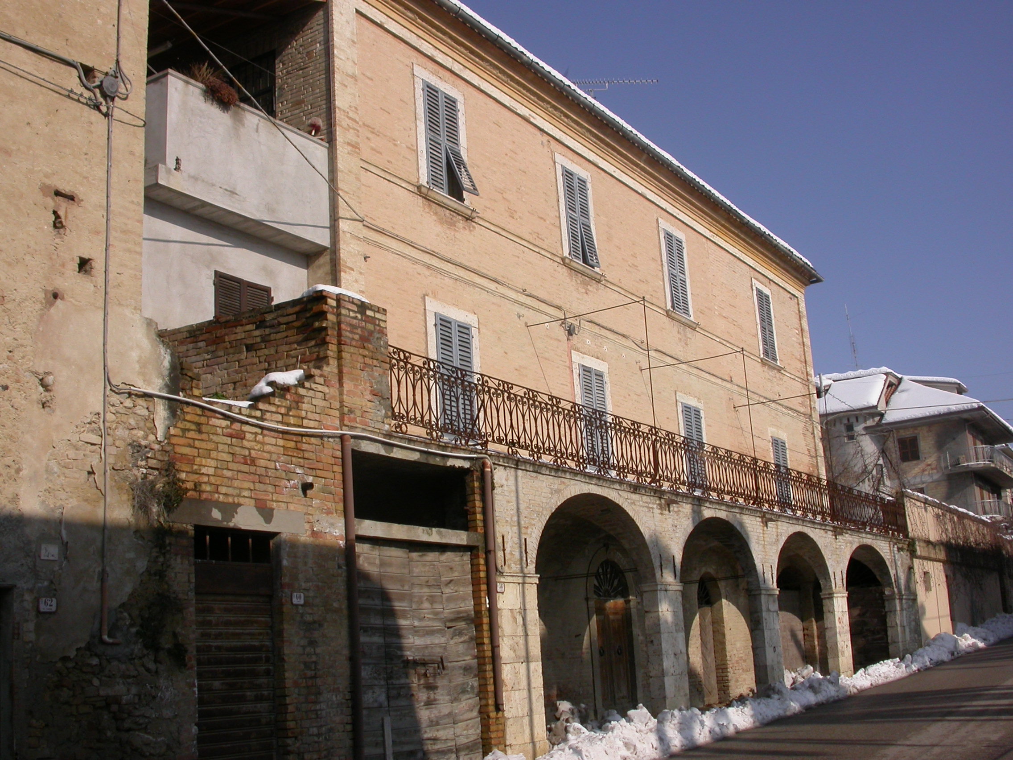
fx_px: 1171
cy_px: 380
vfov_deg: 36.0
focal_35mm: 40
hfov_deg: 46.8
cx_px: 506
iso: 100
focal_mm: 8.4
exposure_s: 1/639
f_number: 7.6
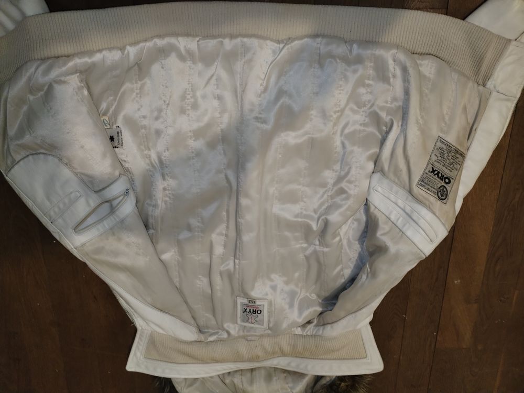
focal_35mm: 26
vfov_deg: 53.1
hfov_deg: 67.3
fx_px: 394
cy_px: 196
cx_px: 262
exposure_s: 1/25
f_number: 1.8
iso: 1090
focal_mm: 4.75
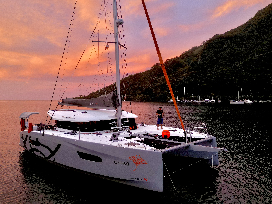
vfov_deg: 49.7
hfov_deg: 63.4
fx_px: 220
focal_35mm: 28
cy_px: 98
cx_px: 138
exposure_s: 1/40
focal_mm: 6.72
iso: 100
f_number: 1.7
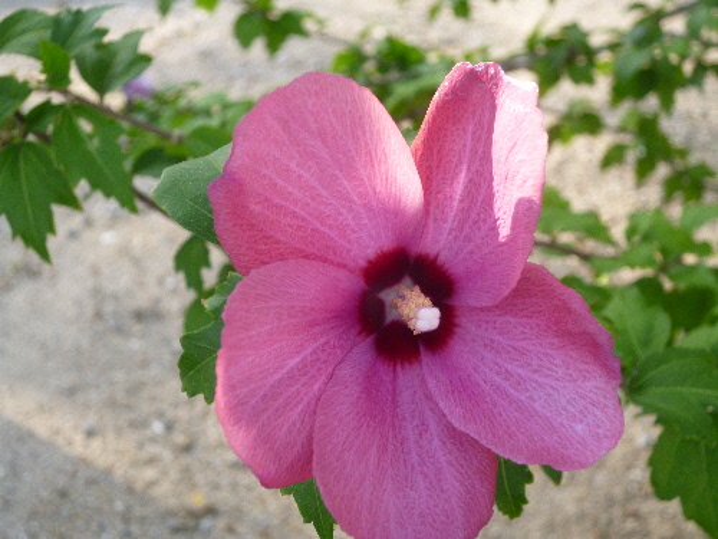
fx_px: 1120
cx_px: 359
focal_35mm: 54
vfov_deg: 27.0
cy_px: 270
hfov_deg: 35.5
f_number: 3.6
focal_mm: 9.6
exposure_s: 1/200
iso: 200
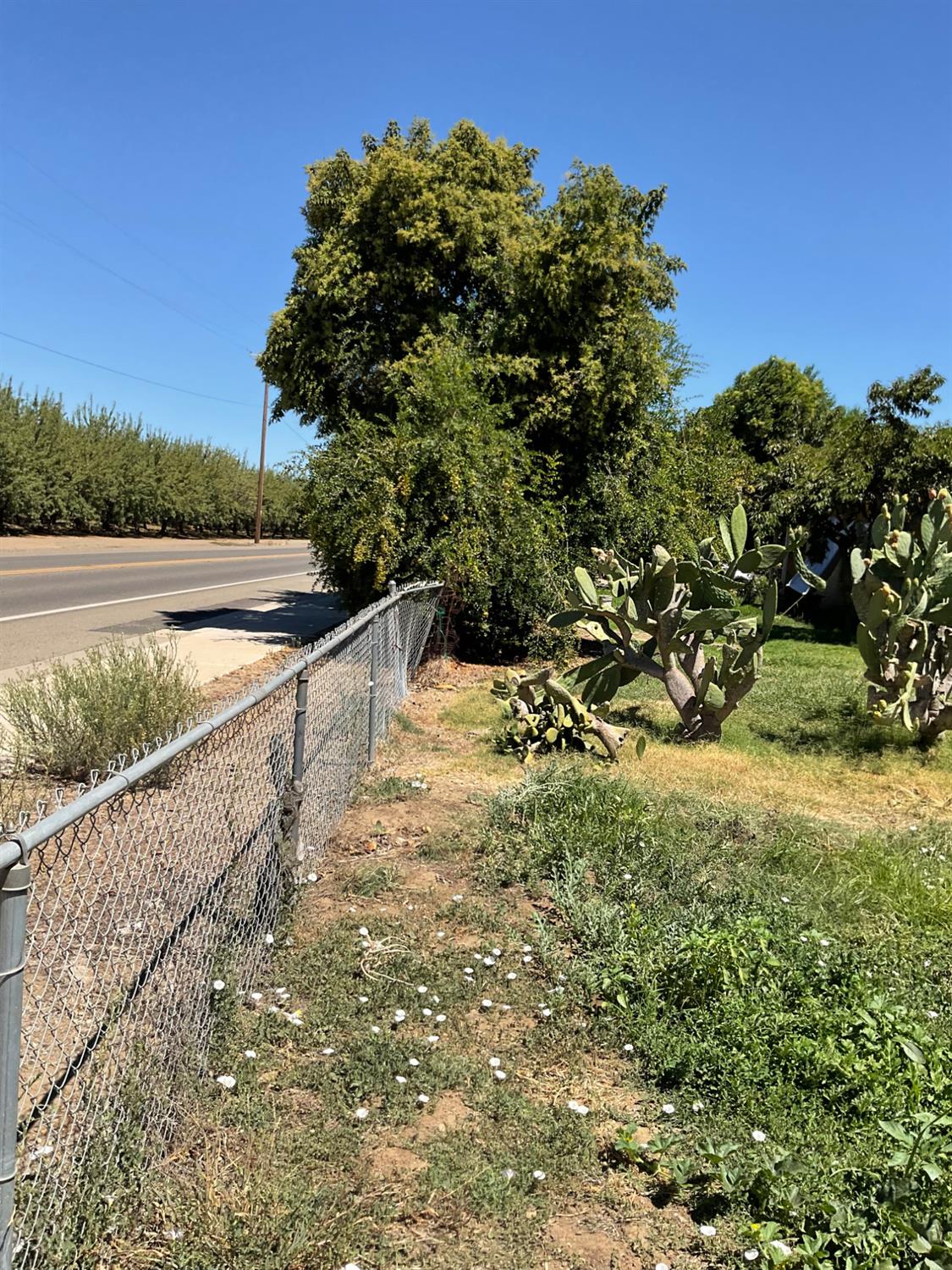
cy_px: 635
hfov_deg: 48.2
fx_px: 1063
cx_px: 476
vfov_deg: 61.7
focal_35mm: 29
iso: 16
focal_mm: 3
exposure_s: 1/1534
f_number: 1.8
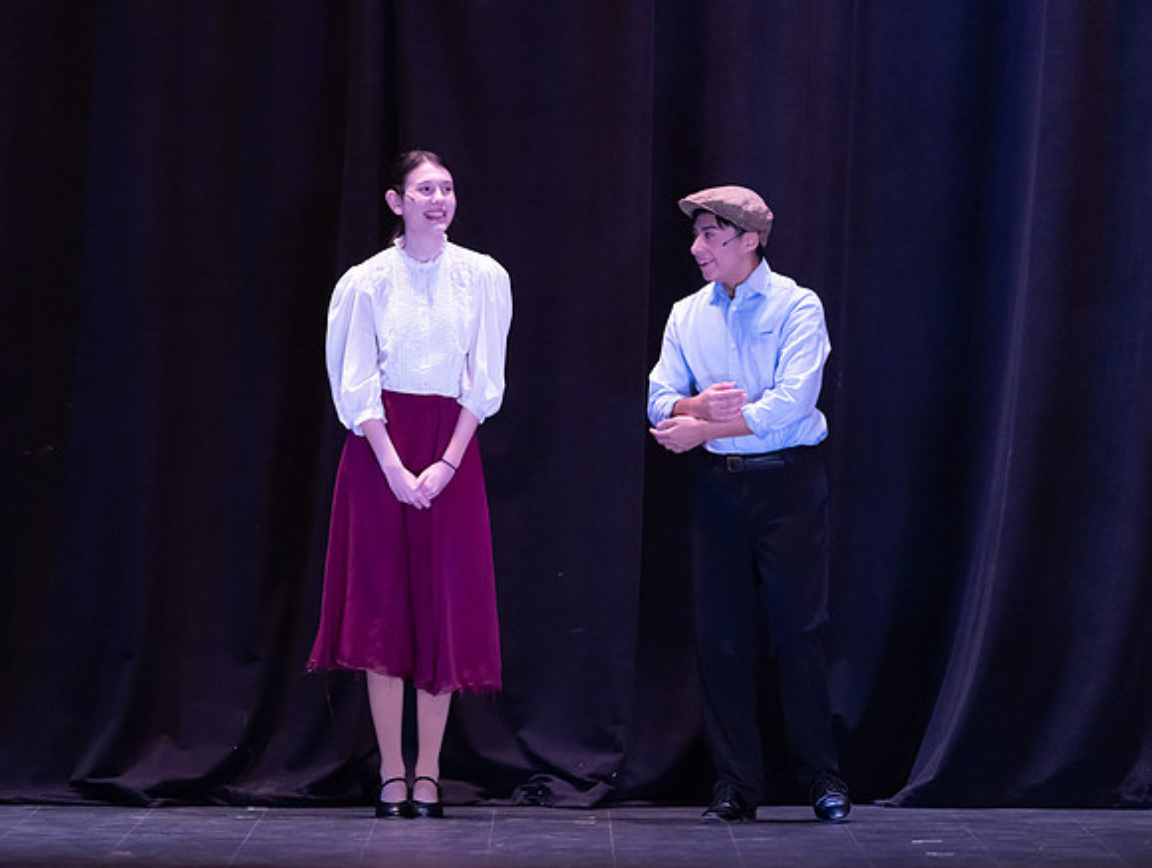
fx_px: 11068
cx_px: 576
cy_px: 434
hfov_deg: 6.0
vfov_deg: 4.5
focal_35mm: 332
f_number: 2.8
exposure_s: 1/250
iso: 9000
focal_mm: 300
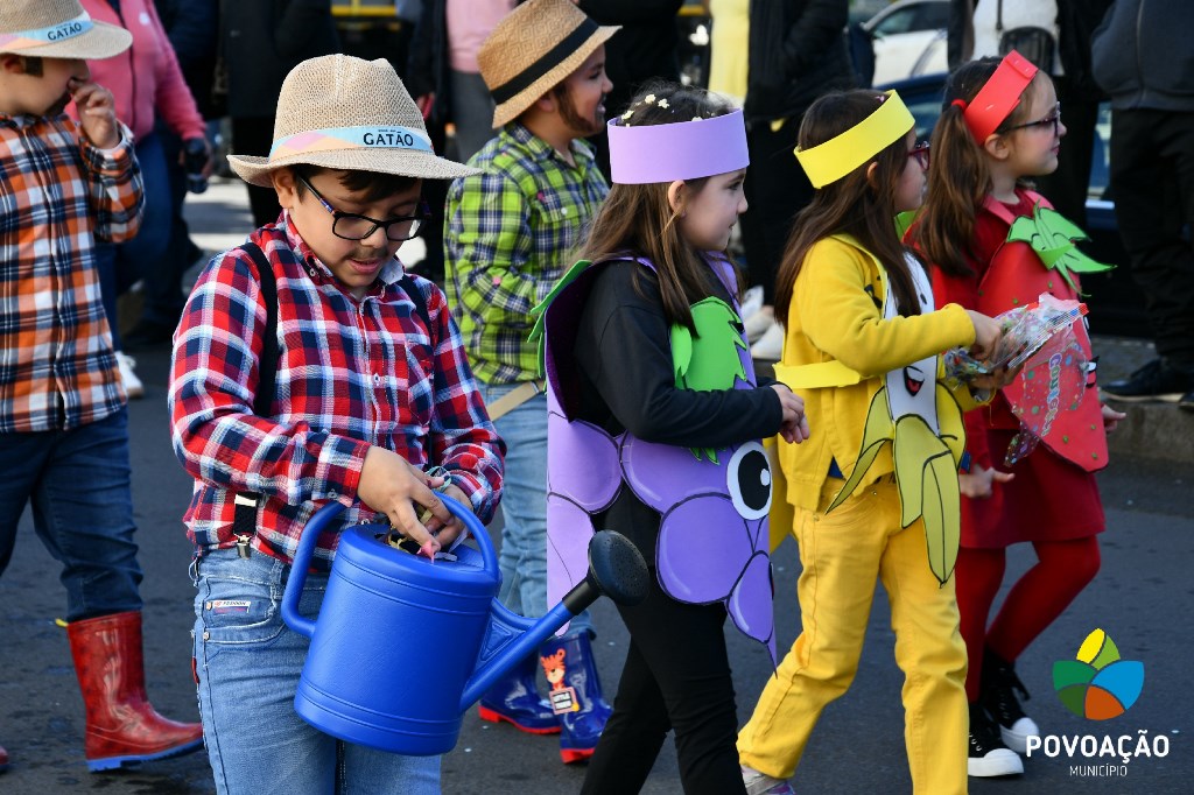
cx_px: 597
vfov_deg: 13.0
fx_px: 3481
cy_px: 398
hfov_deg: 19.5
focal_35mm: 105
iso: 200
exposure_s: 1/250
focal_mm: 70
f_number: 6.3
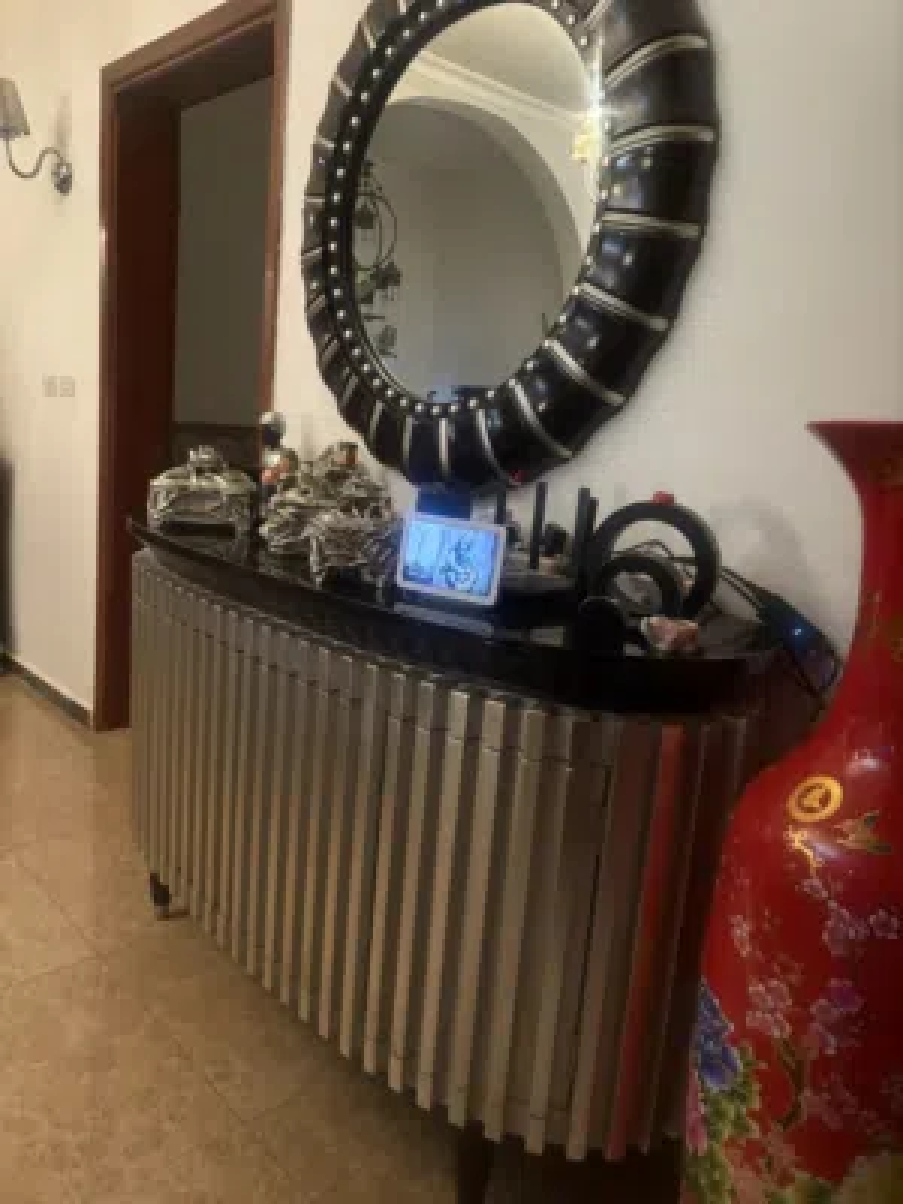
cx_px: 452
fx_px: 904
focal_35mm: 26
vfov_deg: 67.3
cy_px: 602
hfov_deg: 53.1
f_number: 1.6
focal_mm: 5.96
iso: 640
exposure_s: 1/25
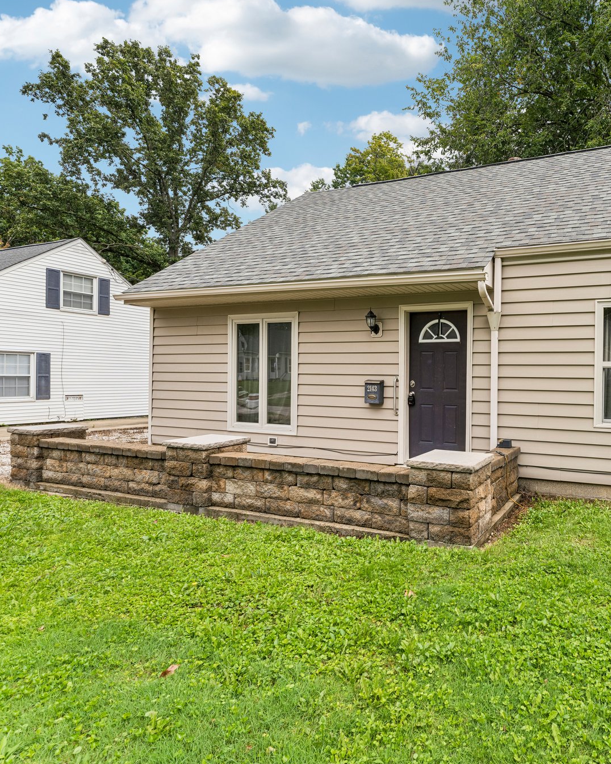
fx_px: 452
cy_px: 379
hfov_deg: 63.0
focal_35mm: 20
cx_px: 477
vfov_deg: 80.4
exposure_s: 1/200
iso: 200
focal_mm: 14
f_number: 8
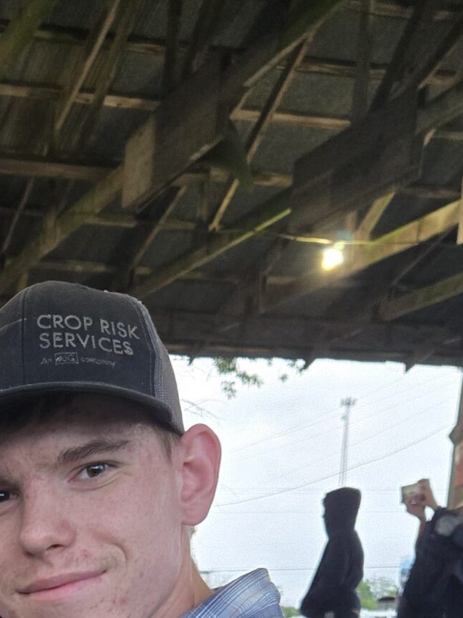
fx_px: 1213
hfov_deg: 20.3
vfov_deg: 24.0
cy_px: 866
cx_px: -84
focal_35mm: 68
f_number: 1.8
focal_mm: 5.4
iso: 500
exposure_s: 1/60
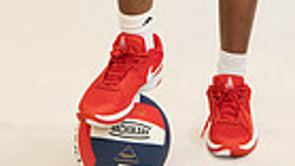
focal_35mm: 149
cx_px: 199
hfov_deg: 14.4
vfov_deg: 7.6
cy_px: -240
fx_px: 1165
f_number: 4
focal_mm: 43.9
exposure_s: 1/125
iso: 400
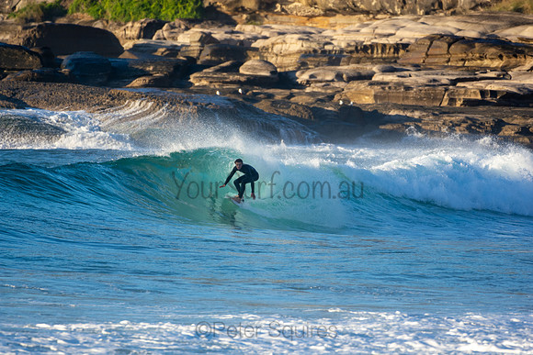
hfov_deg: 2.7
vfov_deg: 1.8
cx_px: 266
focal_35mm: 750
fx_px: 11106
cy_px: 178
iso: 250
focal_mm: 500
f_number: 5.6
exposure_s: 1/640
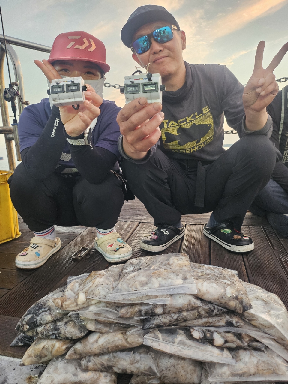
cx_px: 144
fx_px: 266
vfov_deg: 71.6
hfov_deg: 56.8
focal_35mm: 24
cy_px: 192
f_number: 1.8
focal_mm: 5
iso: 400
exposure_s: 1/120
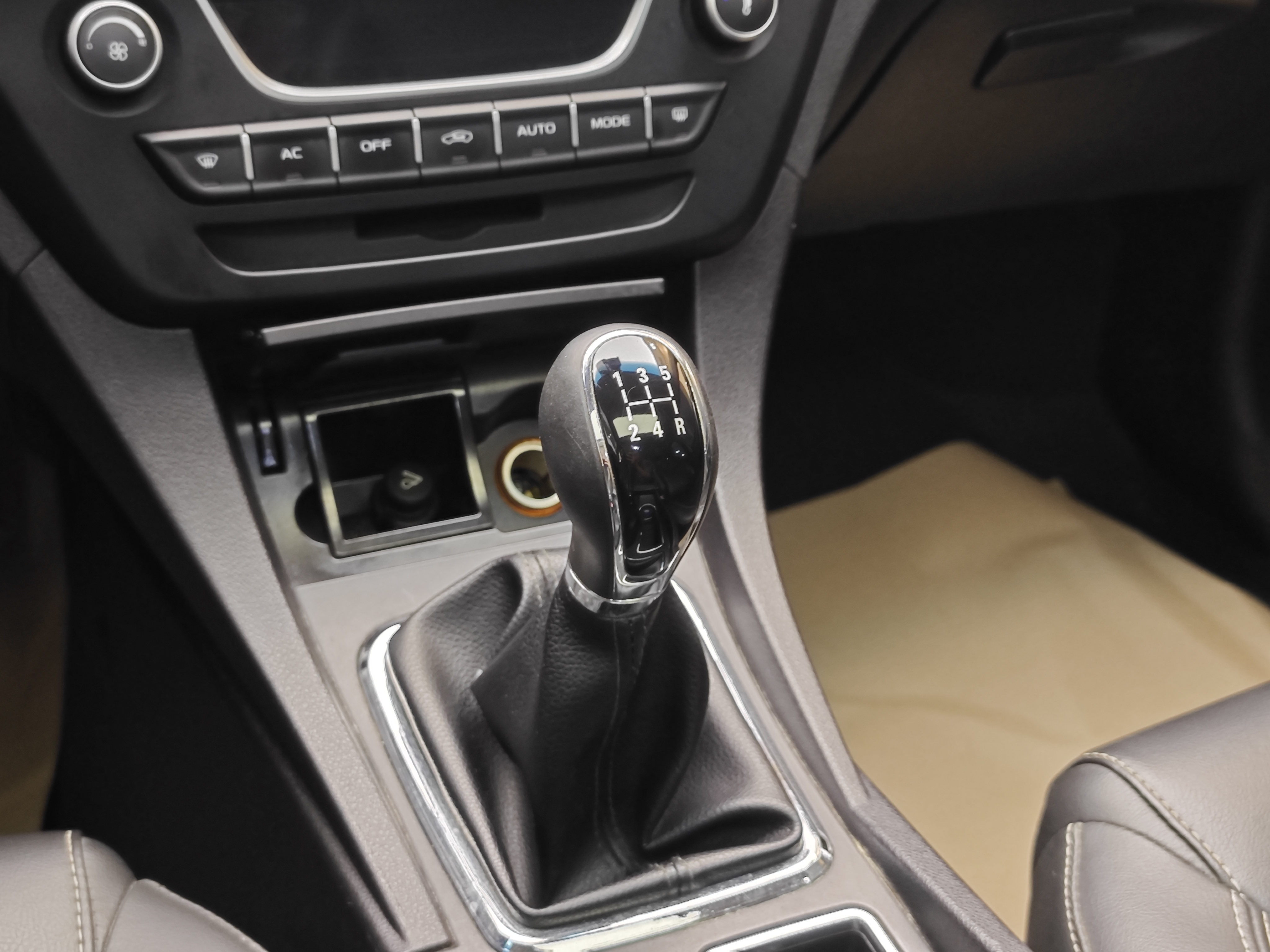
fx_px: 1688
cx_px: 635
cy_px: 476
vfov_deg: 31.5
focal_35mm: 46
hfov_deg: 41.2
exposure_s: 1/25
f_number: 1.9
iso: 640
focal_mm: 8.7
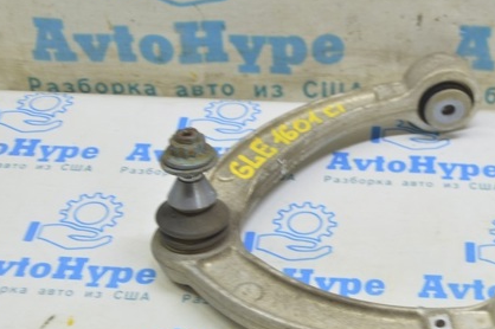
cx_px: 347
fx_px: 1072
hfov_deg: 25.8
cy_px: 179
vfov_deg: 17.5
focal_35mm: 78
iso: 400
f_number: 5.6
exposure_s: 1/20
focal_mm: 34
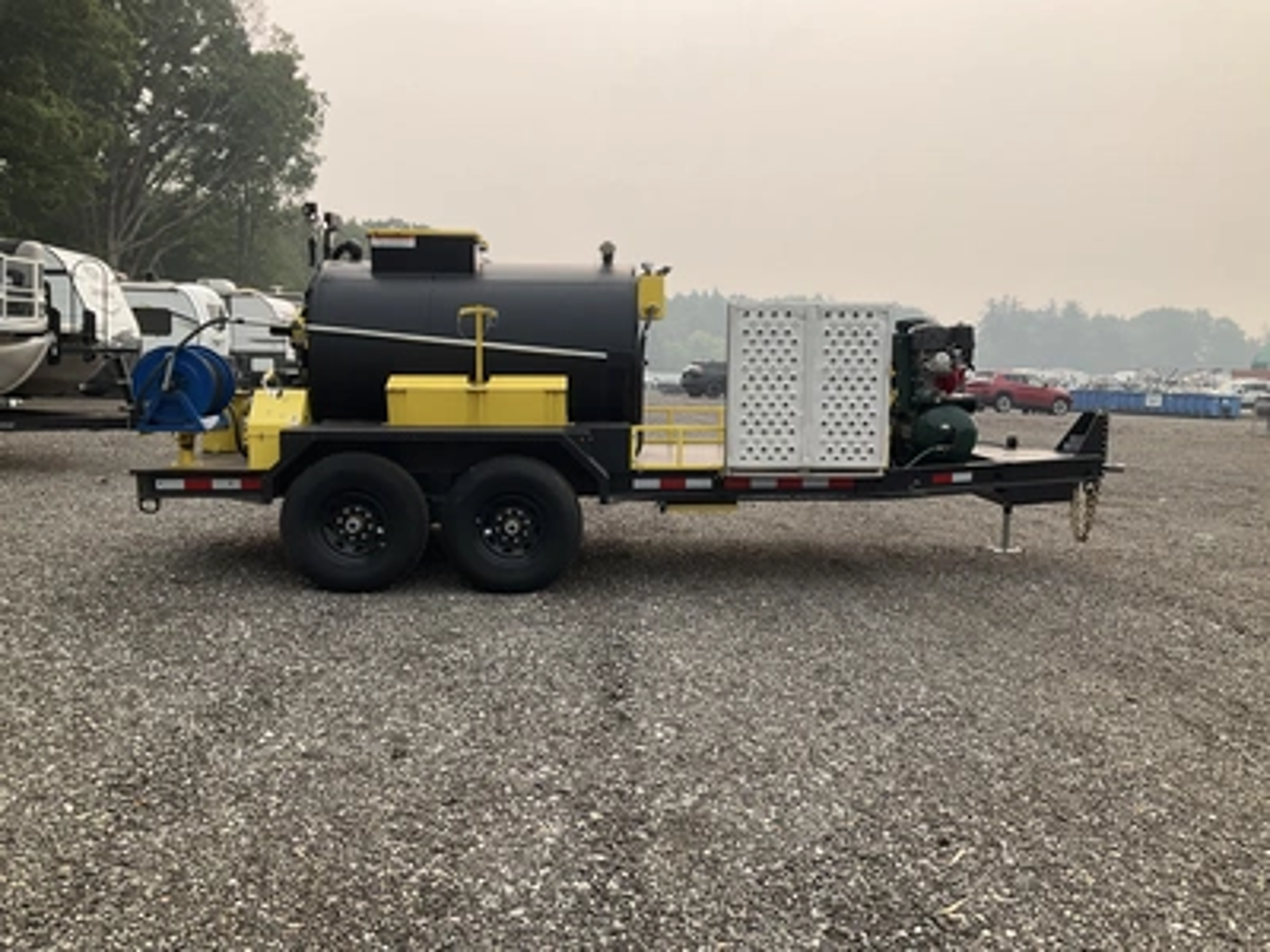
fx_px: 1064
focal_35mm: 29
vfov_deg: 48.2
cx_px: 635
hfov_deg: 61.7
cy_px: 476
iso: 25
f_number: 1.8
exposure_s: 1/1250
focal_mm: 3
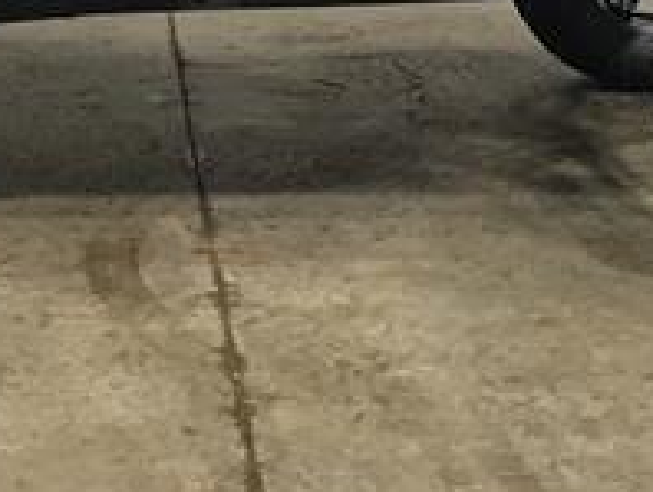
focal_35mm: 100
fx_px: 1889
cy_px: -158
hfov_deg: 19.4
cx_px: 112
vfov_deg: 14.2
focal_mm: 3.3
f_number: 2.4
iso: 80
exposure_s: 1/30
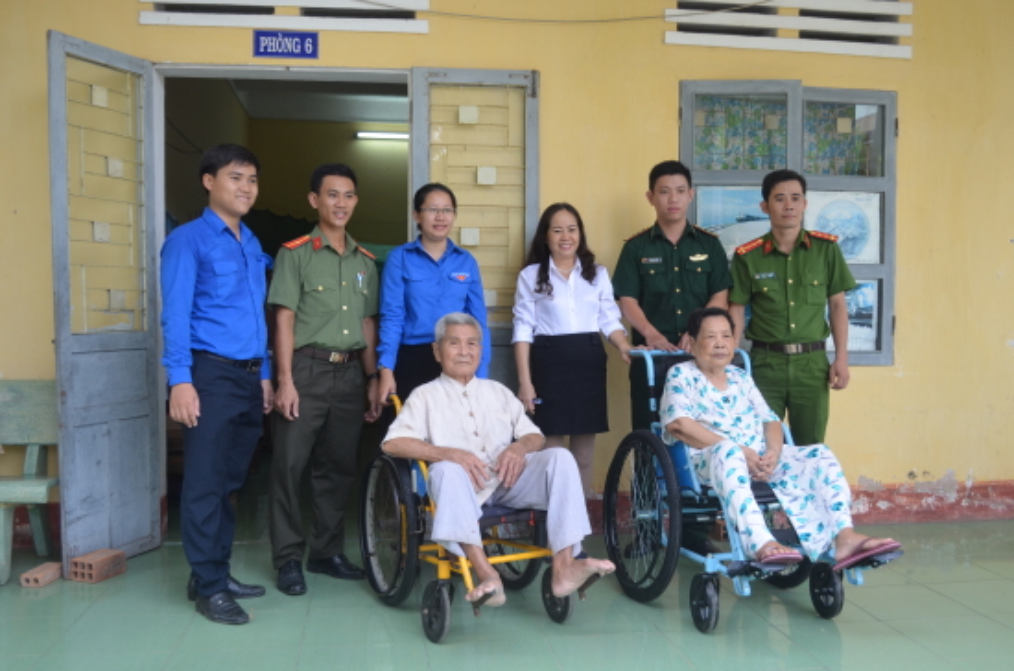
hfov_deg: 57.3
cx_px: 507
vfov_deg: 39.8
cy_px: 336
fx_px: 927
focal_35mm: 33
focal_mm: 22
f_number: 4.5
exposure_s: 1/80
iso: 400
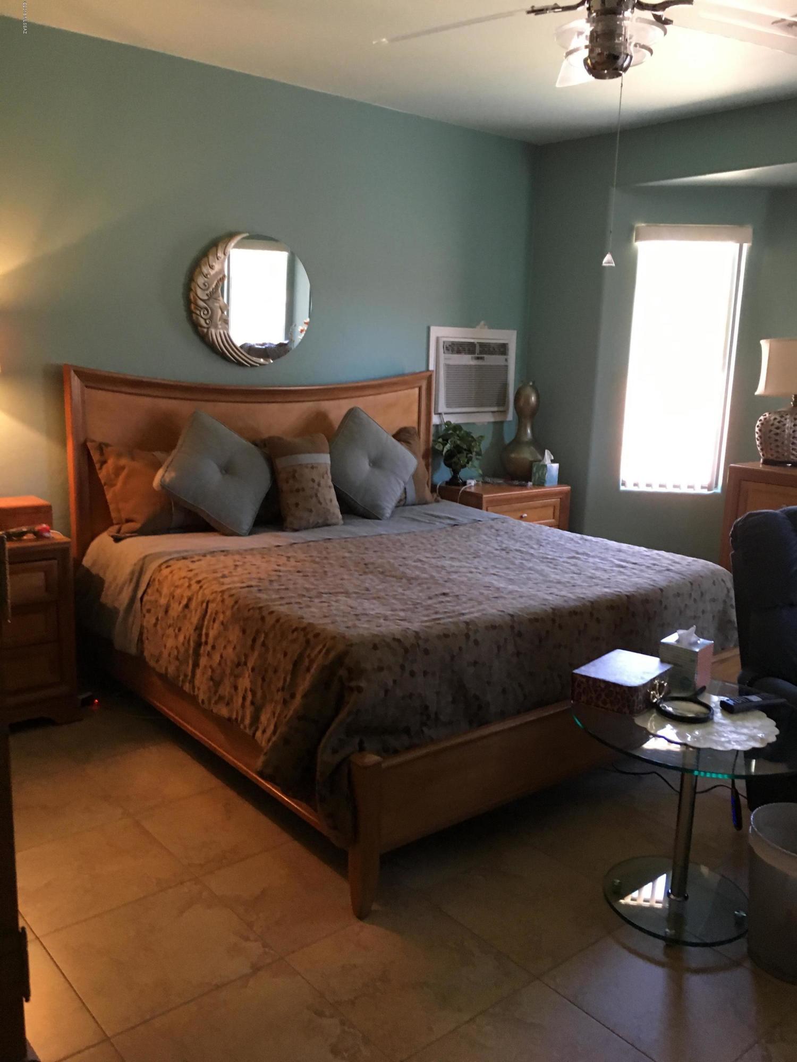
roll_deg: -1.6
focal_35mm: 29
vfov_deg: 61.7
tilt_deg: -10.1
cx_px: 398
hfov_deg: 48.2
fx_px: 890
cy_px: 531
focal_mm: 4.15
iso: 160
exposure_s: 1/30
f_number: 2.2
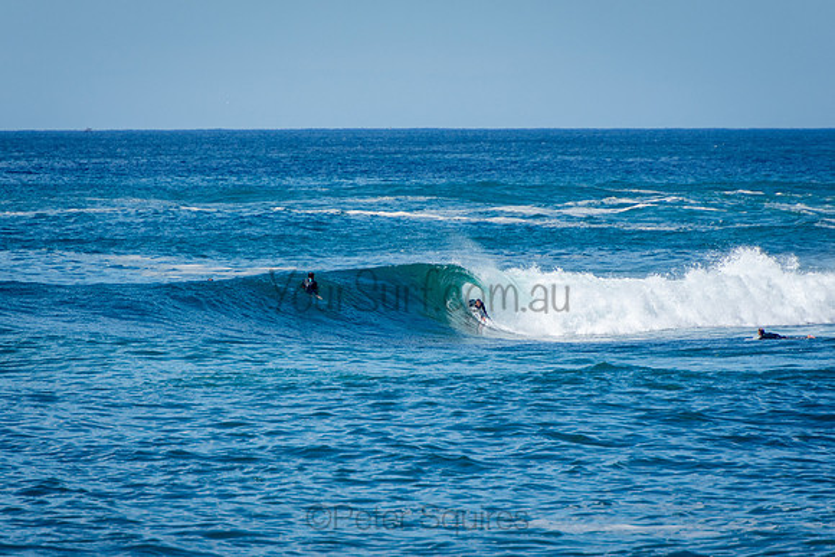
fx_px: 14432
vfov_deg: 2.2
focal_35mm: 622
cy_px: 278
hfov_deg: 3.3
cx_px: 418
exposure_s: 1/2000
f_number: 5.6
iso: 360
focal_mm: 400
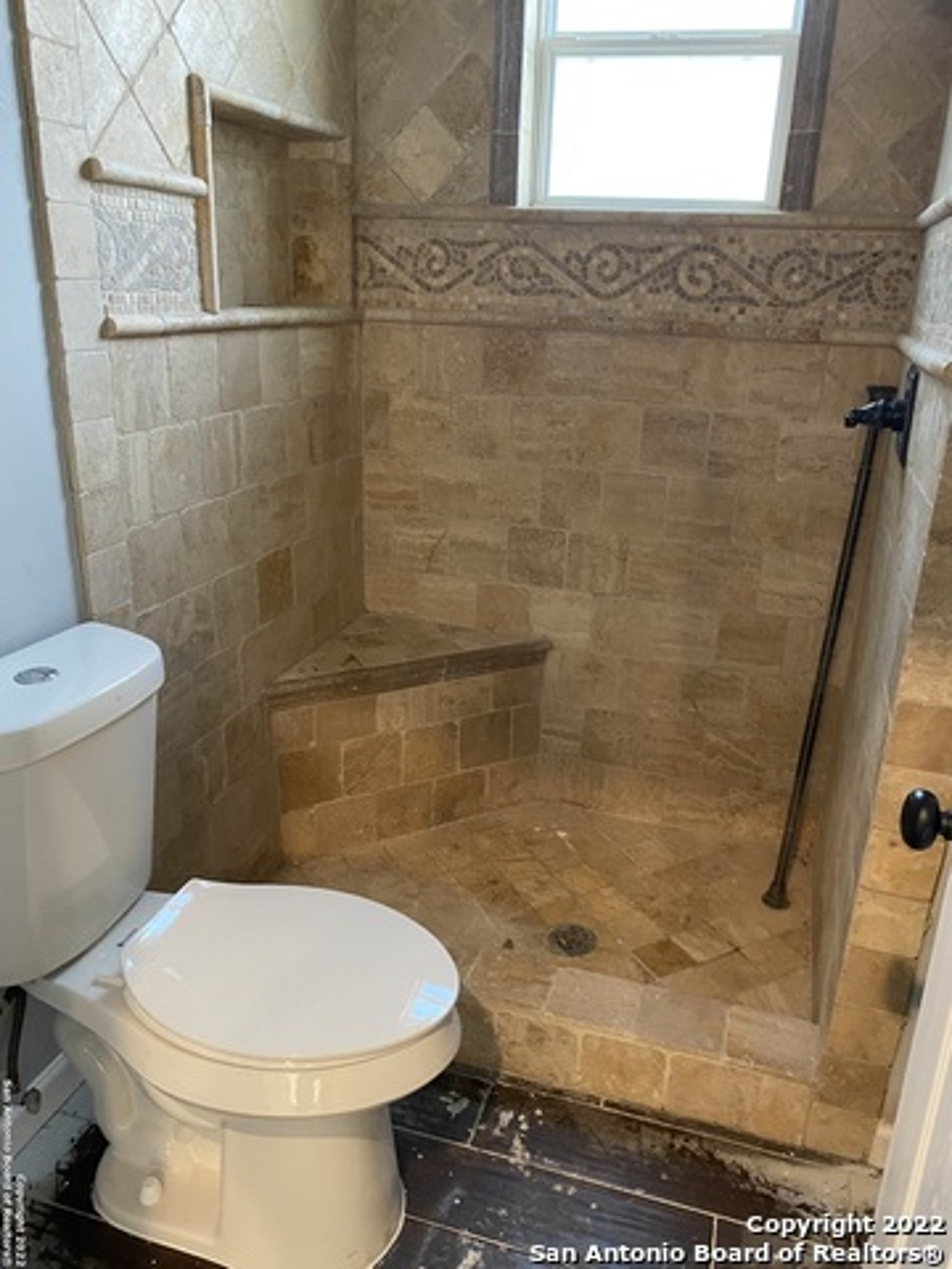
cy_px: 634
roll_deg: -1.1
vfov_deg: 67.3
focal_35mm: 26
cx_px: 476
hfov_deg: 53.1
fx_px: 953
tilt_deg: -19.1
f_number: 1.8
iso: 500
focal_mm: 4.25
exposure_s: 1/60
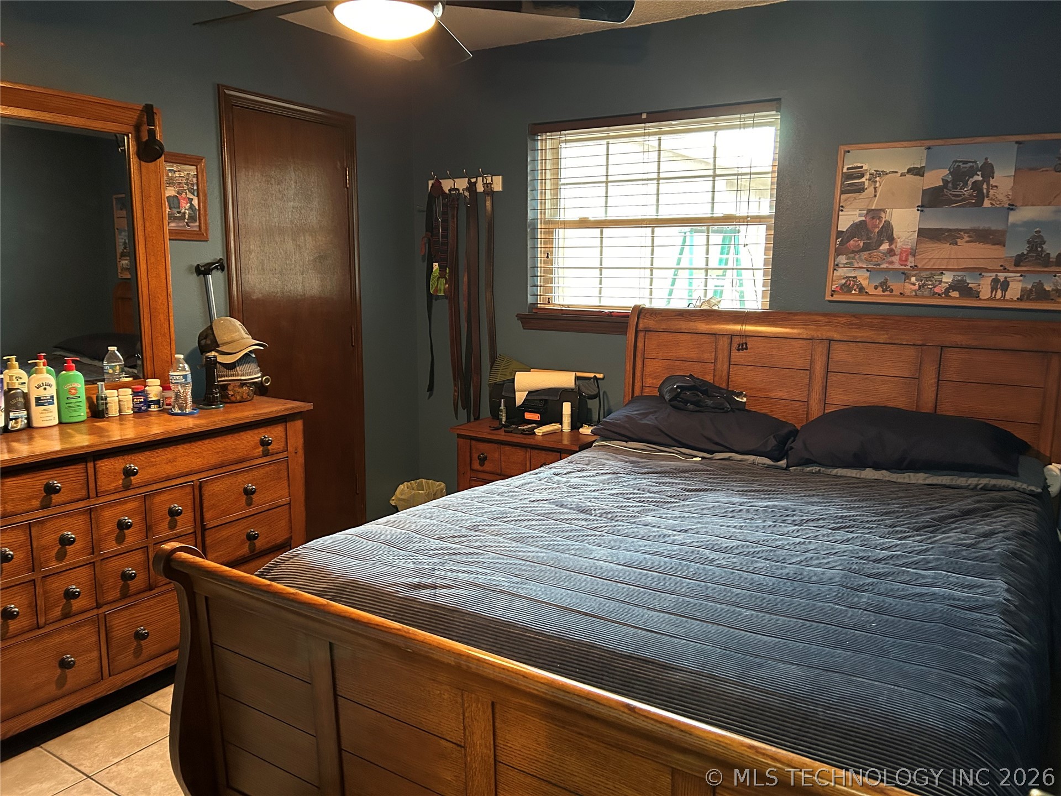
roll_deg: -0.8
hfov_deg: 67.3
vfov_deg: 53.1
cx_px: 530
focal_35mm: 26
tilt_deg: -9.8
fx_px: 797
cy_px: 398
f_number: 1.5
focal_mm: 5.7
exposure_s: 1/40
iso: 500
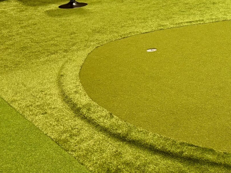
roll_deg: +1.9
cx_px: 294
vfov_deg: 17.2
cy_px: -16
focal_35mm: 83
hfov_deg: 21.5
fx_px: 554
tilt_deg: -12.7
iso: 125
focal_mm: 5.96
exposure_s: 1/69
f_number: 1.6
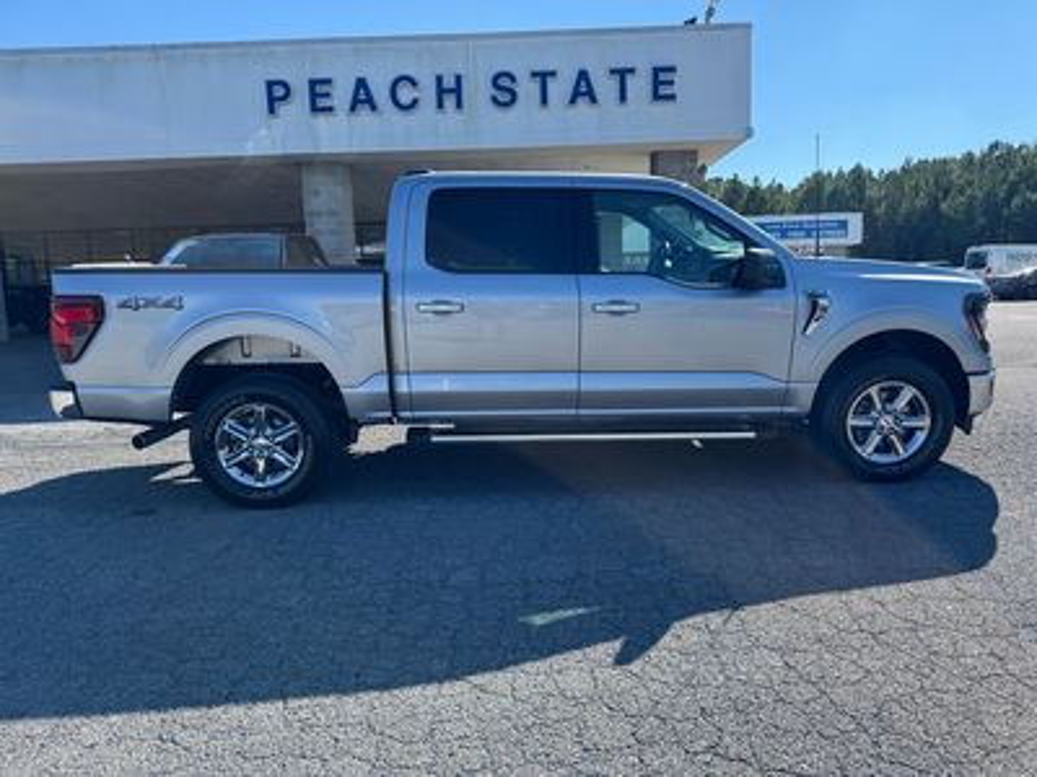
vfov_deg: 56.8
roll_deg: +1.7
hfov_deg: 71.6
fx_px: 719
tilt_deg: -7.8
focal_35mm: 24
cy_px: 388
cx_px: 518
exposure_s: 1/1678
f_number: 1.78
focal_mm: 6.76
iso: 80
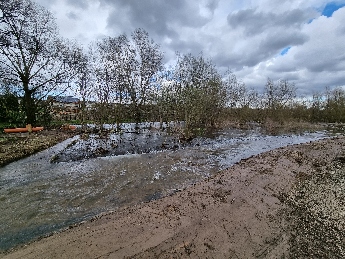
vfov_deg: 89.9
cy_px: 130
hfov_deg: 106.2
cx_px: 172
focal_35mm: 13
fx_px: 130
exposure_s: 1/503
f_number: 2.2
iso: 50
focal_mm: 2.2
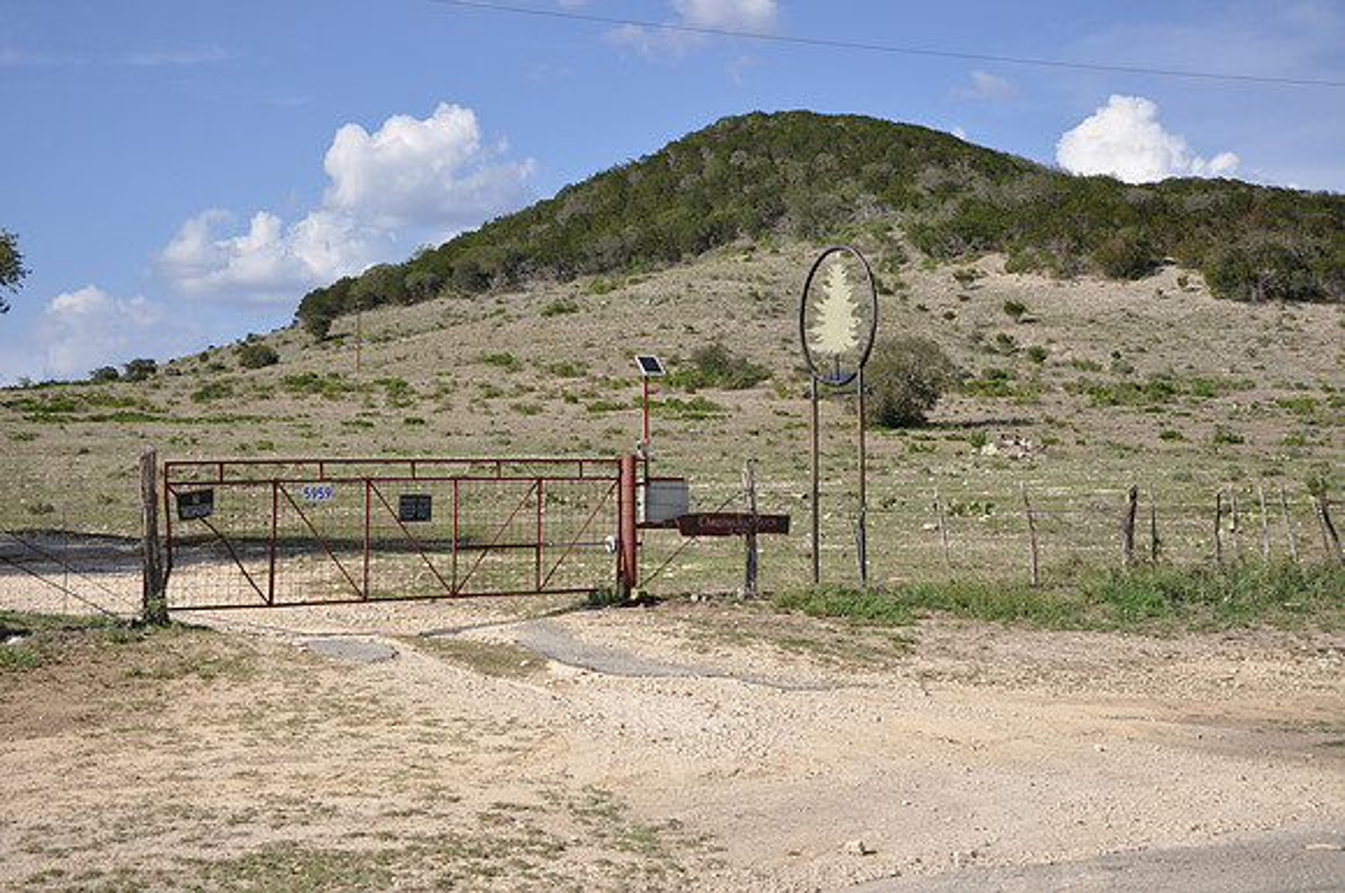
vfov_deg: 23.7
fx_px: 2127
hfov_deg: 35.1
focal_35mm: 57
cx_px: 672
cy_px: 446
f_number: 7.1
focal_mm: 38
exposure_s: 1/200
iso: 200
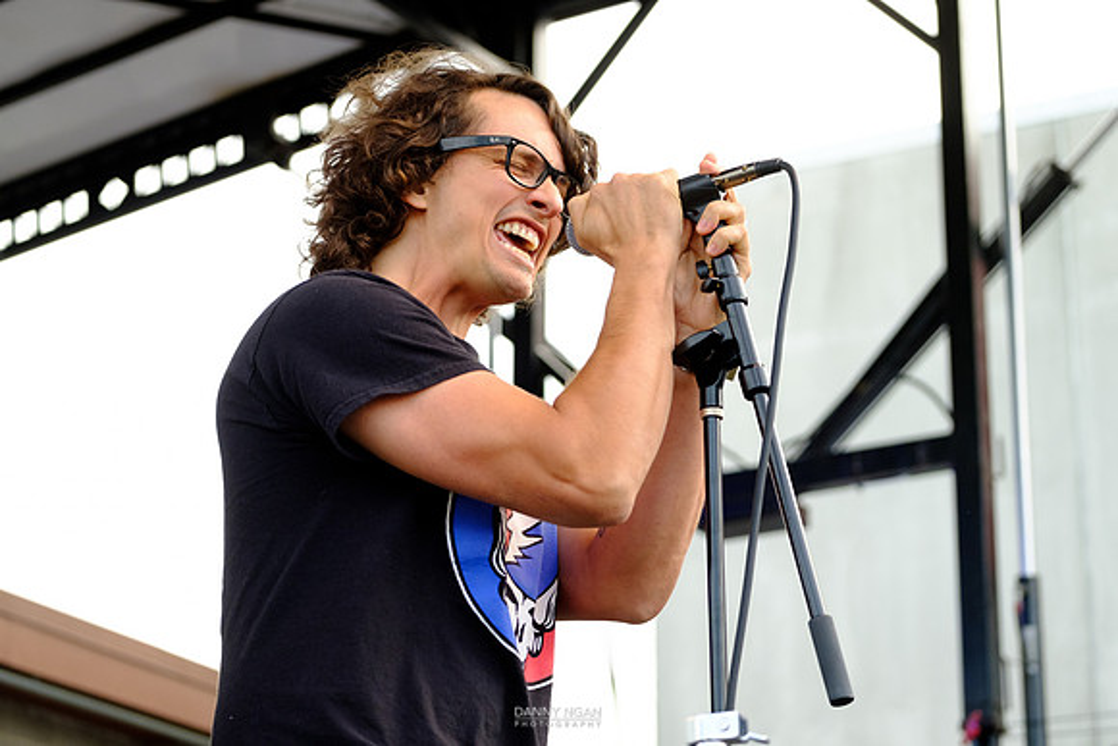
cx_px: 600
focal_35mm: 81
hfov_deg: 25.0
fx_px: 2524
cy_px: 379
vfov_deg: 16.8
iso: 800
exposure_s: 1/1000
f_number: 2.8
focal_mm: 50
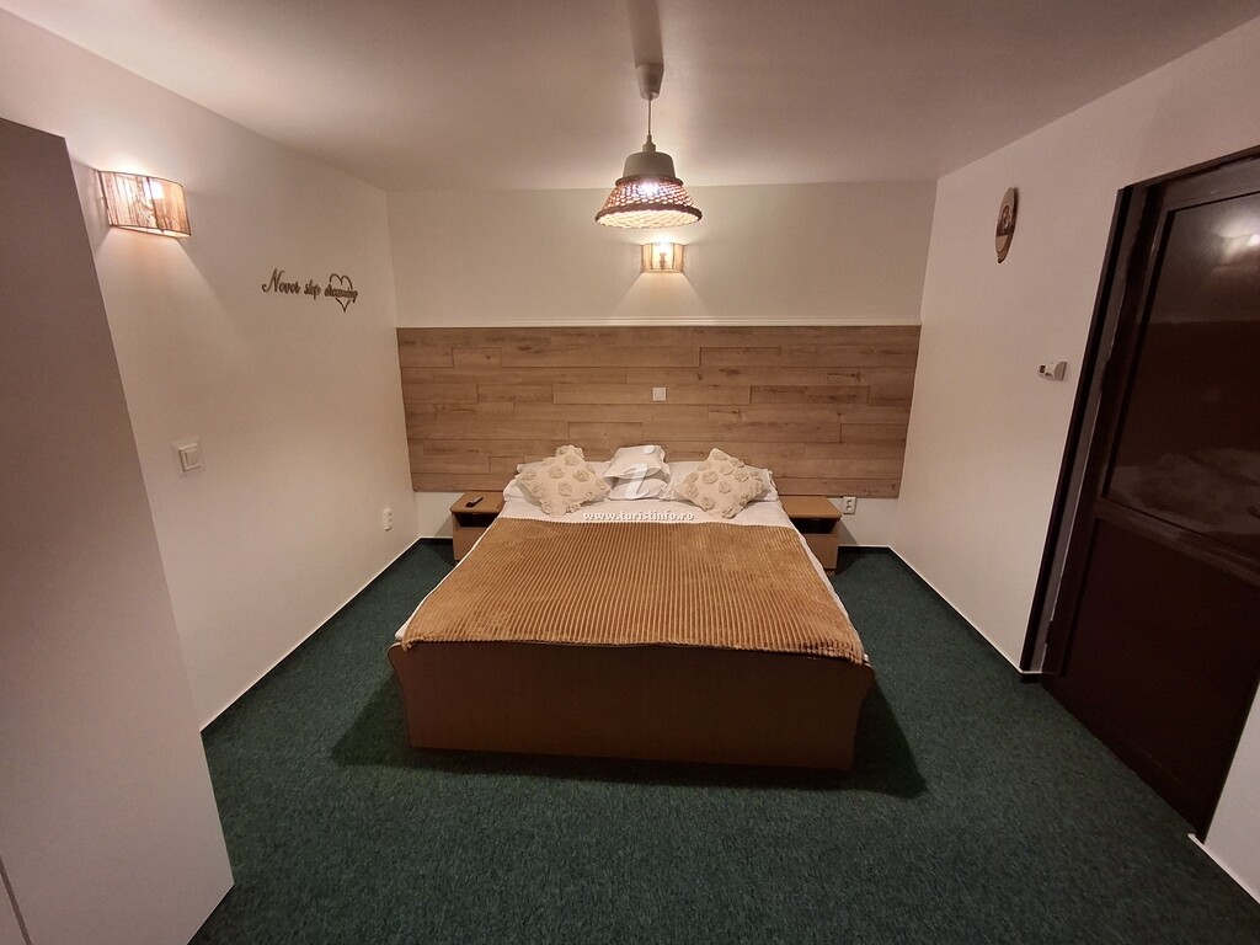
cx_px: 630
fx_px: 582
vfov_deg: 78.1
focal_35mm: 16
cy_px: 472
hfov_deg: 94.5
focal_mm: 1.64
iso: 125
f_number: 2.2
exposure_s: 1/50
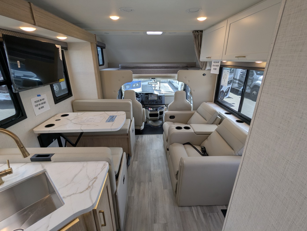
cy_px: 116
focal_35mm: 16
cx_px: 154
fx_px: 142
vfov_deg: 78.2
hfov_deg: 94.4
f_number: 2.2
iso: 53
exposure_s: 1/129
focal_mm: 2.35
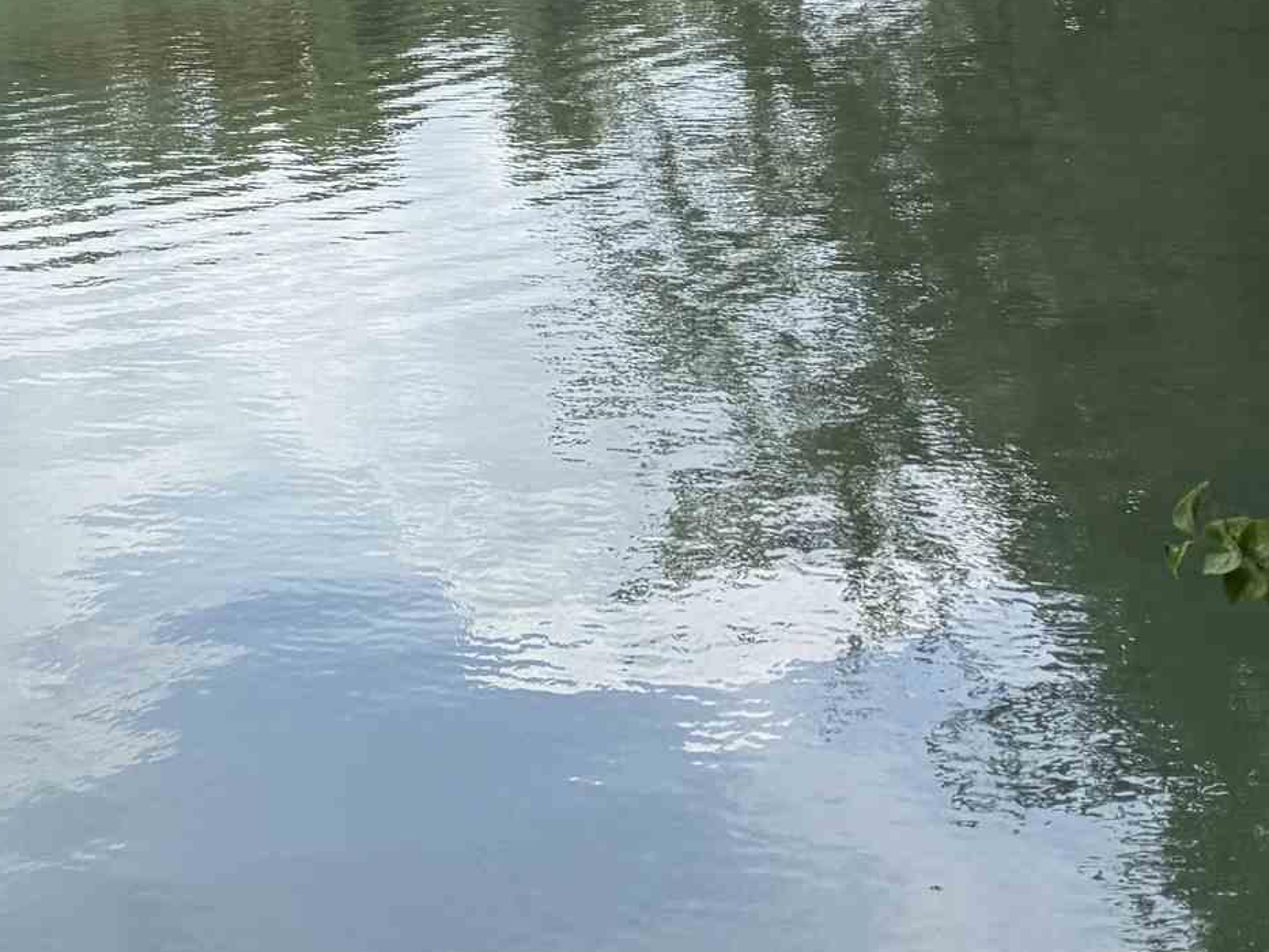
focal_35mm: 79
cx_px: -579
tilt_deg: -0.6
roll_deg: +2.9
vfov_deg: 17.1
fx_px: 2896
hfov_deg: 21.2
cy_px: -422
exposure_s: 1/1949
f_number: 1.78
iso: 100
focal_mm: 6.76
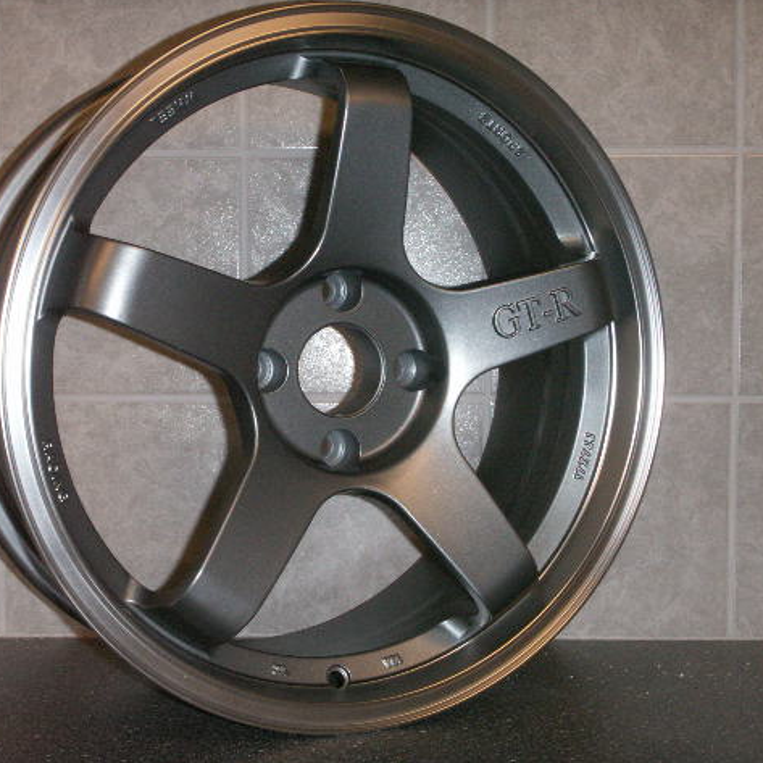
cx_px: 313
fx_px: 1372
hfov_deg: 31.0
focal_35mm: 55
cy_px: 379
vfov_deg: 31.1
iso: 160
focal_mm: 9.7
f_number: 7.1
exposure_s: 1/40
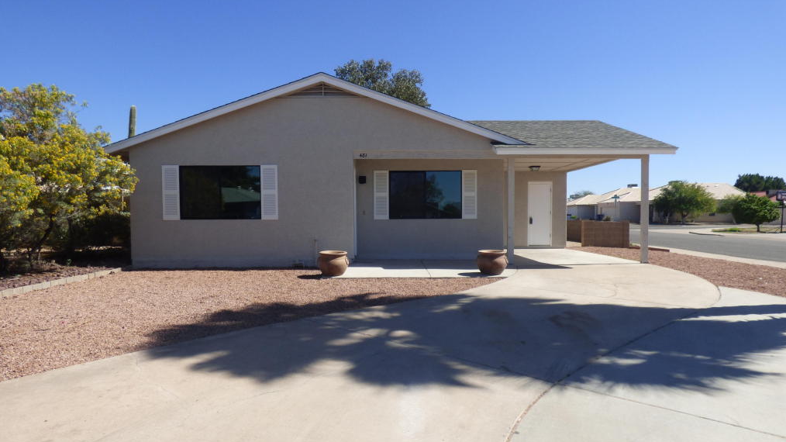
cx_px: 391
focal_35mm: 22
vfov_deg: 51.4
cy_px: 240
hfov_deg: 81.2
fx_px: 458
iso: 100
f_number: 2.8
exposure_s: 1/2000
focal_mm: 3.58
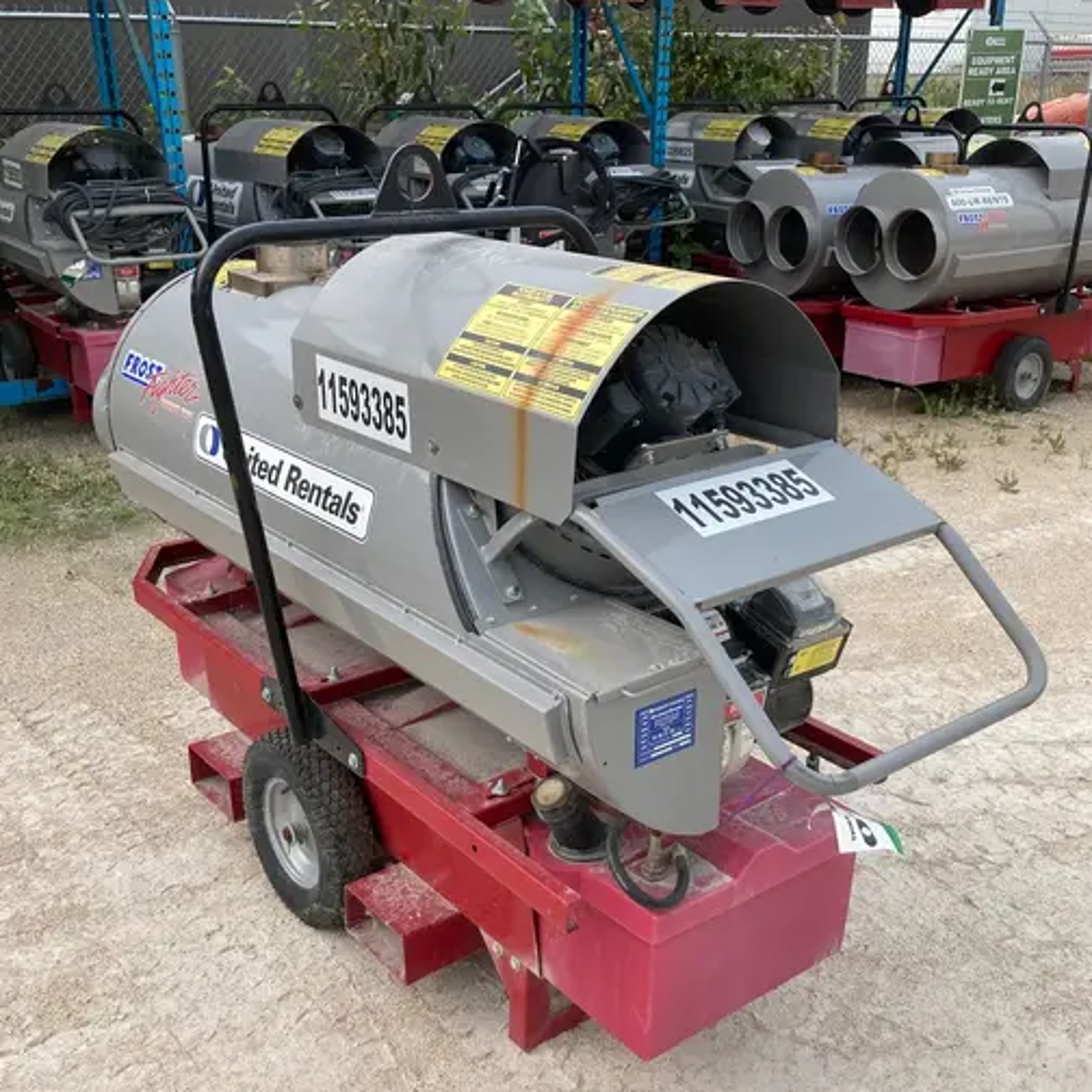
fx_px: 1285
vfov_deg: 45.7
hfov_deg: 46.0
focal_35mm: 36
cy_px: 671
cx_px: 561
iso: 20
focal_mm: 3.99
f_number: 1.8
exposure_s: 1/505
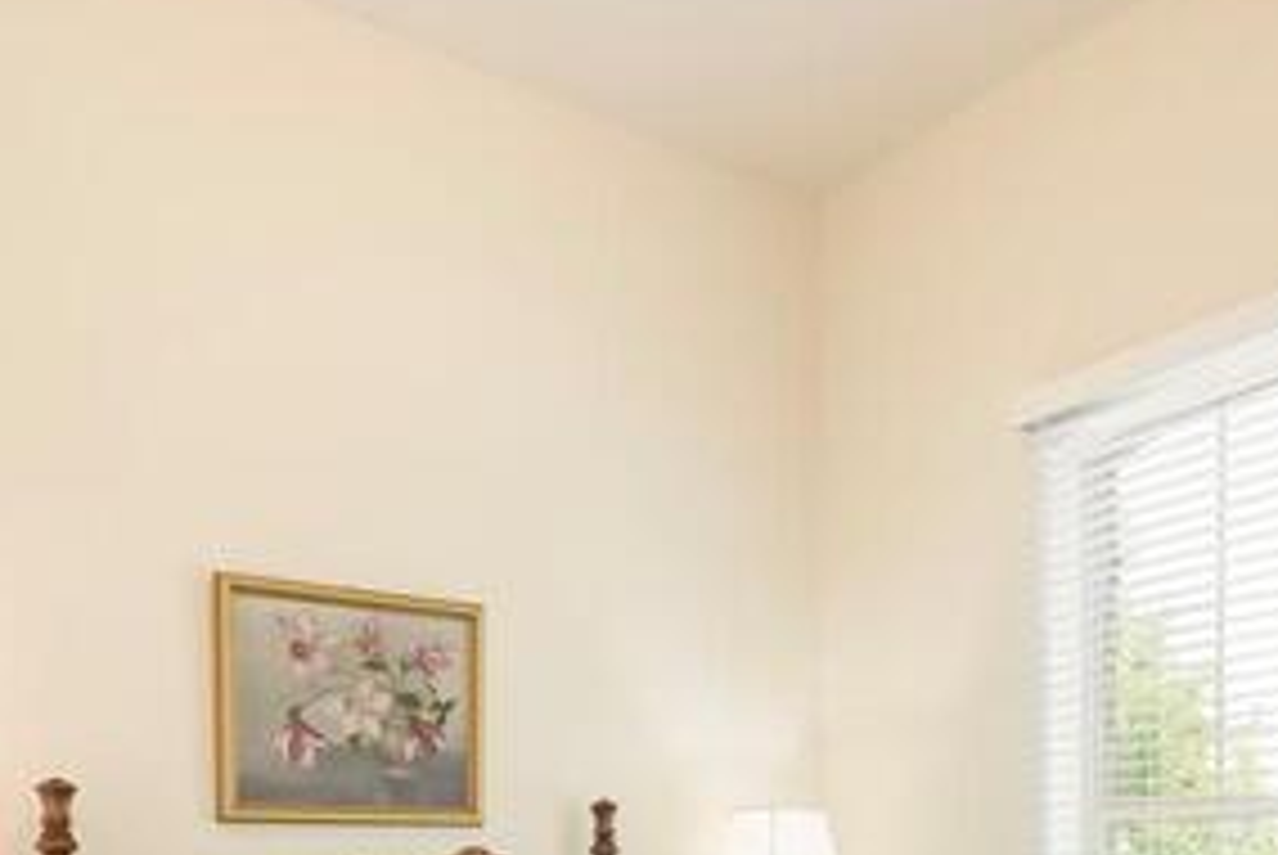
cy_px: 893
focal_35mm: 36
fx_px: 1279
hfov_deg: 53.0
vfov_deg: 33.2
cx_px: 698
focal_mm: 16
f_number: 7.1
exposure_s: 1/3
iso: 100
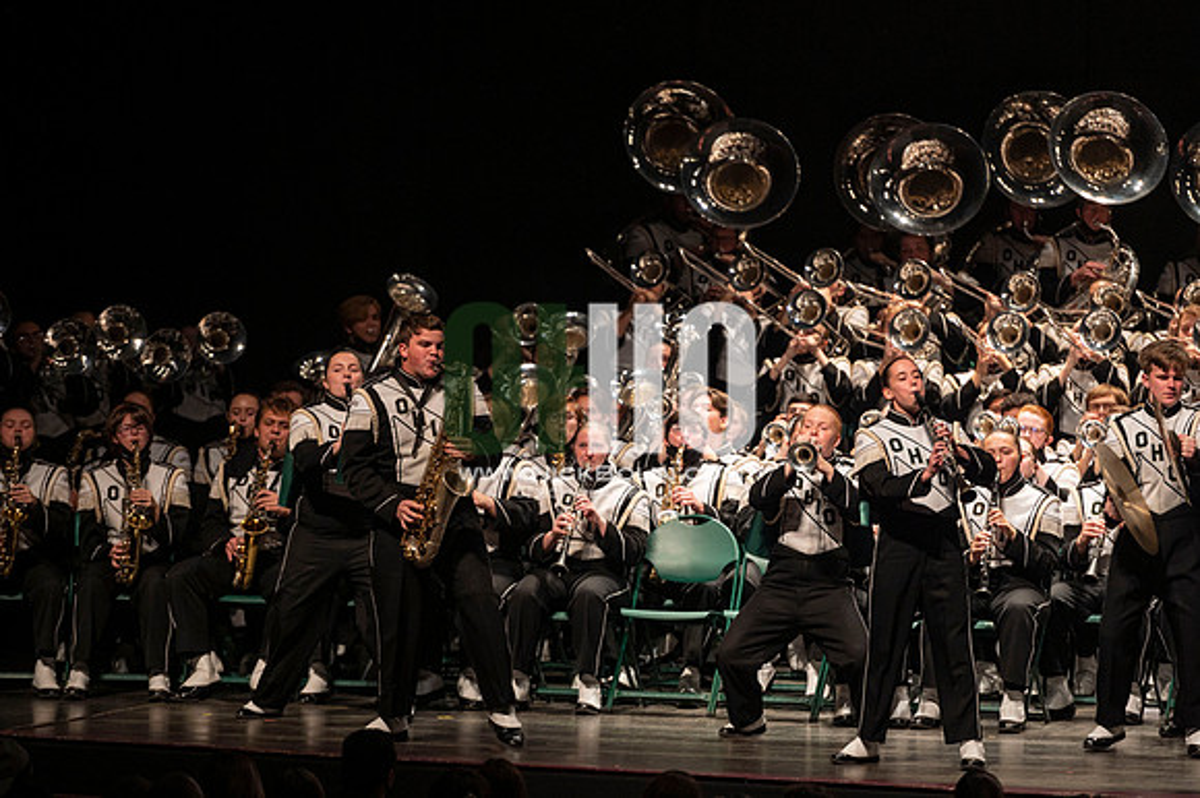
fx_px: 6663
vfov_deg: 6.9
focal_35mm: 200
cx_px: 600
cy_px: 399
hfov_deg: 10.3
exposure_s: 1/500
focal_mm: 200
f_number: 3.5
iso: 1250
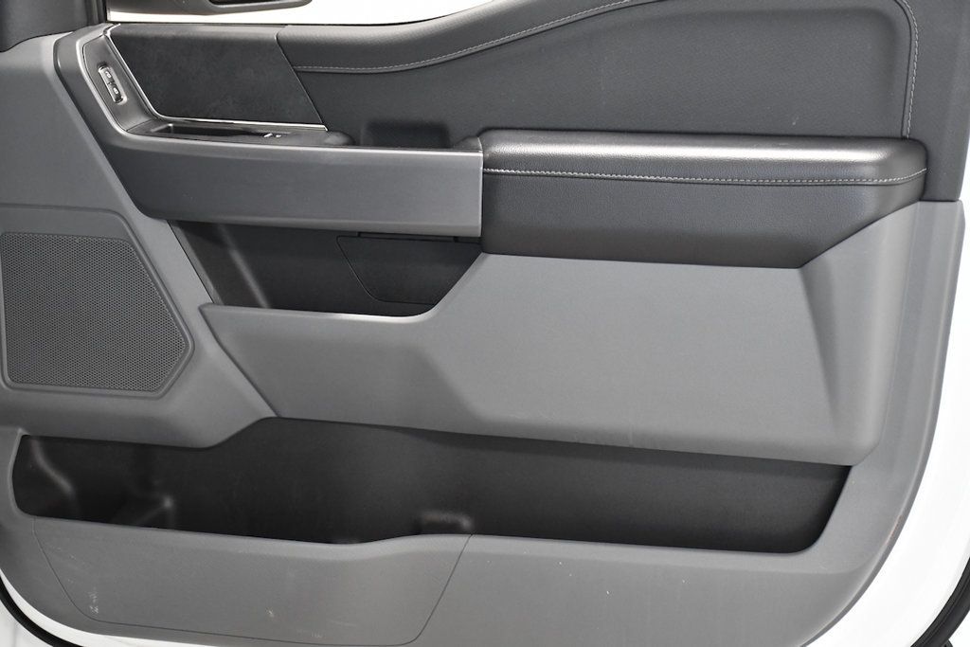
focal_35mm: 67
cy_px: 324
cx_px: 485
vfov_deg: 20.3
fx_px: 1805
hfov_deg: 30.1
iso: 2500
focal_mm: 45
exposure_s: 1/160
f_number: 4.5
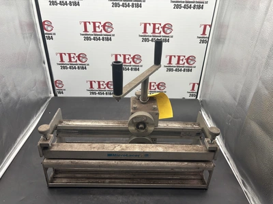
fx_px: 205
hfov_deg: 67.3
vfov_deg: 53.1
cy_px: 102
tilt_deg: -28.6
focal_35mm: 26
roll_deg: -1.5
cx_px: 136
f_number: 1.6
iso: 40
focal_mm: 5.96
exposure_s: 1/185
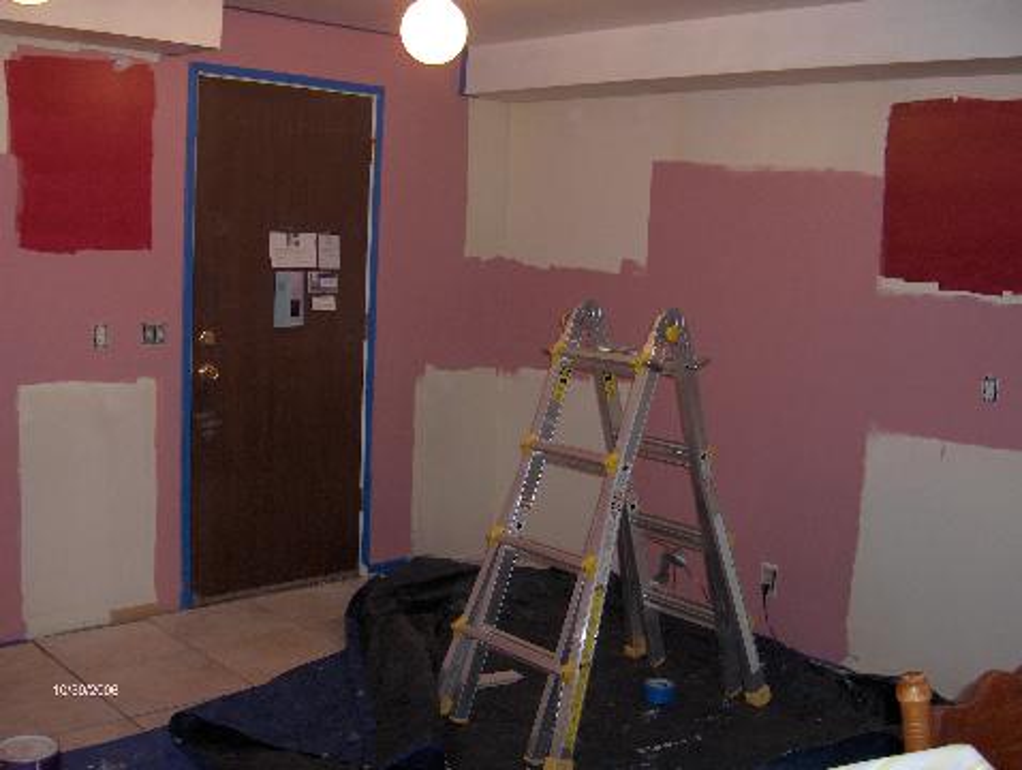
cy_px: 385
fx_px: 1153
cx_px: 511
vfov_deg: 36.9
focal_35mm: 39
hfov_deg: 47.8
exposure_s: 1/60
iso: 100
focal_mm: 8
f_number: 2.8
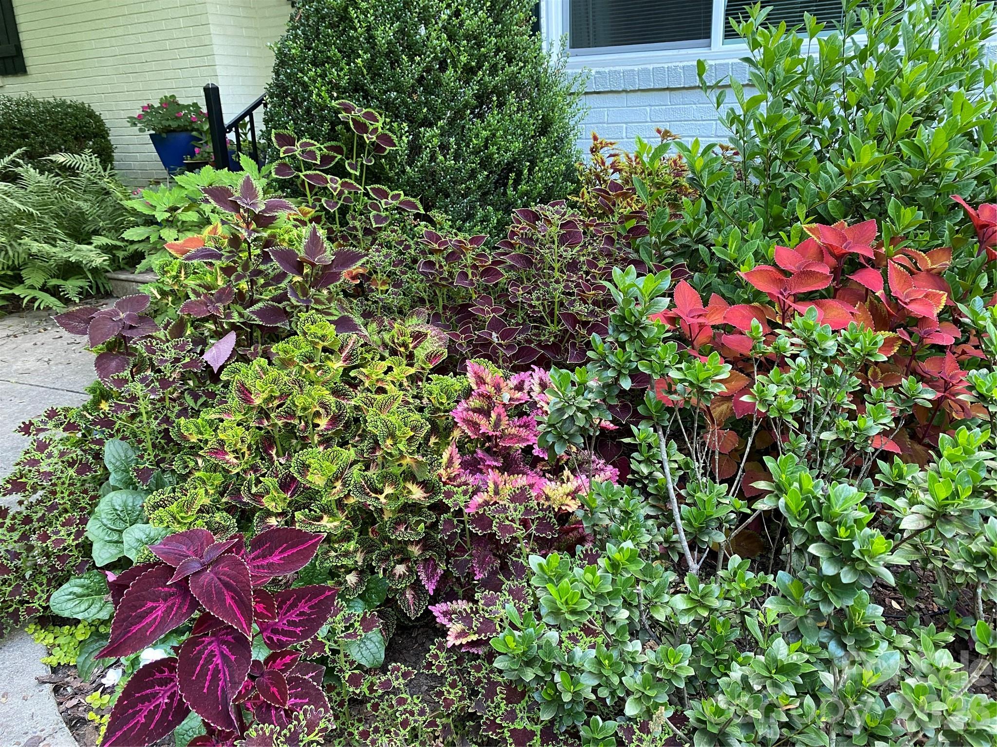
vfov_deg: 53.1
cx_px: 498
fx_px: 749
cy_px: 374
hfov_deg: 67.3
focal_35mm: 26
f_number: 1.8
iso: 125
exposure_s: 1/76
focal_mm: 4.25
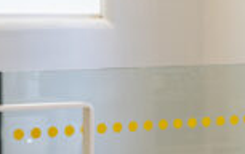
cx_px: 184
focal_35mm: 150
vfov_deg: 8.8
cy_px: 38
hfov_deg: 13.9
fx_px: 1003
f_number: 16
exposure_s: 1/2
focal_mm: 22
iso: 100
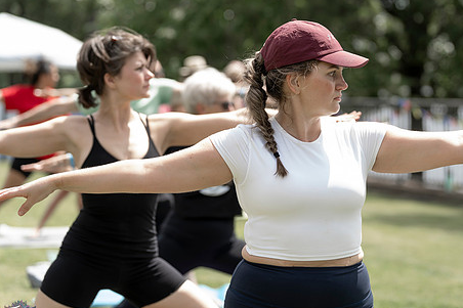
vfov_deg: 12.1
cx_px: 280
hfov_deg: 18.1
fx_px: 1453
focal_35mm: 113
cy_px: 145
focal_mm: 88
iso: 50
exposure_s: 1/400
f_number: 2.8
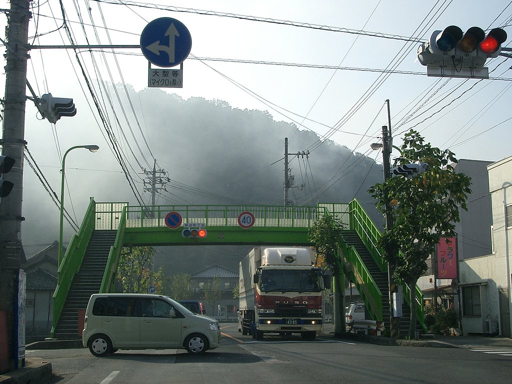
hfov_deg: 38.9
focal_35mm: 49
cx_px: 256
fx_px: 725
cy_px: 192
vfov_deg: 29.7
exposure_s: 1/320
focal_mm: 8.2
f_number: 5
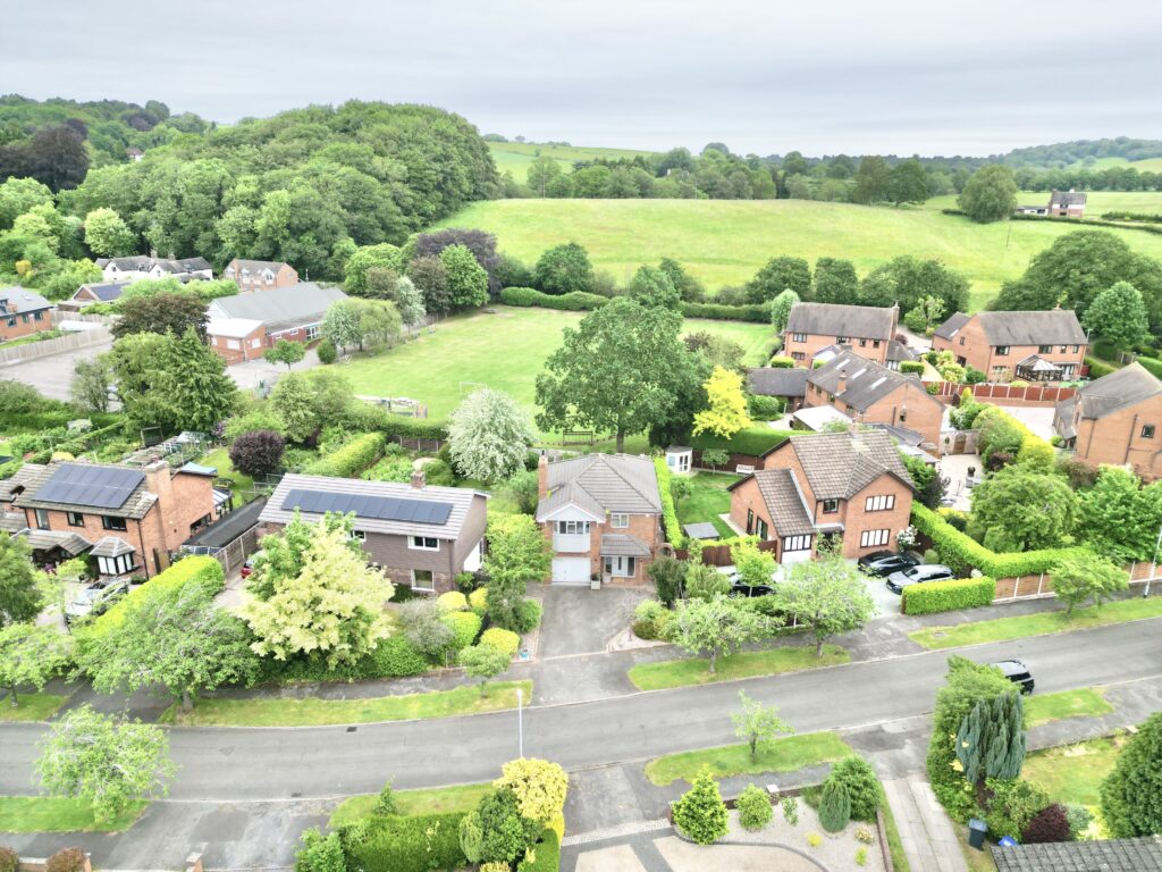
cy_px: 436
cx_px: 581
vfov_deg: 56.8
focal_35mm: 24
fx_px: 806
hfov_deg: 71.6
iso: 150
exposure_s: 1/800
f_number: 1.7
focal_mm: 6.72
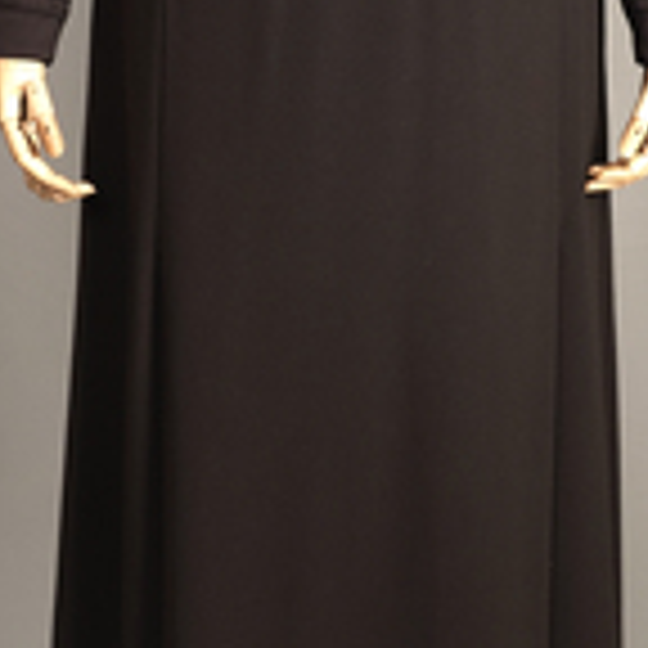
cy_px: 25
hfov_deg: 15.8
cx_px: 376
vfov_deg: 15.6
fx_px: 2330
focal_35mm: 110
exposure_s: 1/60
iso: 400
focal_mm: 32
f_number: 5
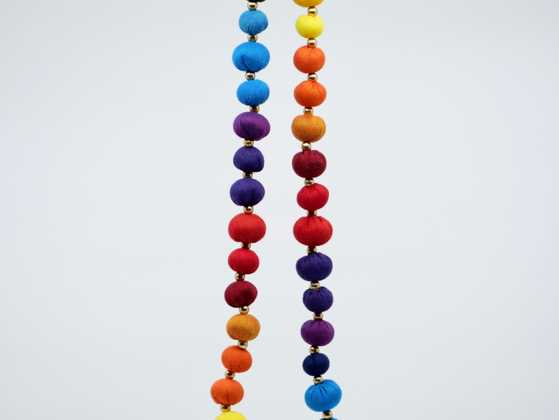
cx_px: 280
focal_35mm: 300
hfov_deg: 6.6
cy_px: 210
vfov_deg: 5.0
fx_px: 4845
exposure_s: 1/320
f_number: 5.6
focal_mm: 150
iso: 500
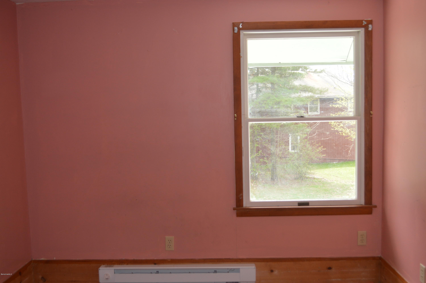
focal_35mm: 36
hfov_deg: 53.2
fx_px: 426
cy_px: 142
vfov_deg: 36.8
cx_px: 213
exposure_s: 1/125
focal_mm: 24
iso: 360
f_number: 4
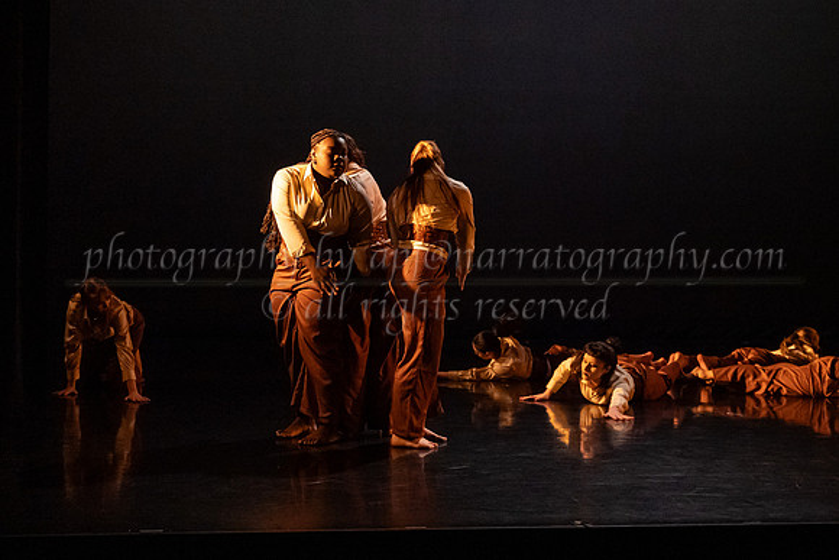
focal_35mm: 67
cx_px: 355
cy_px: 223
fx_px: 1558
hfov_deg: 30.1
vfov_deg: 20.3
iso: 4000
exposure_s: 1/400
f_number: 4
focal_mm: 50
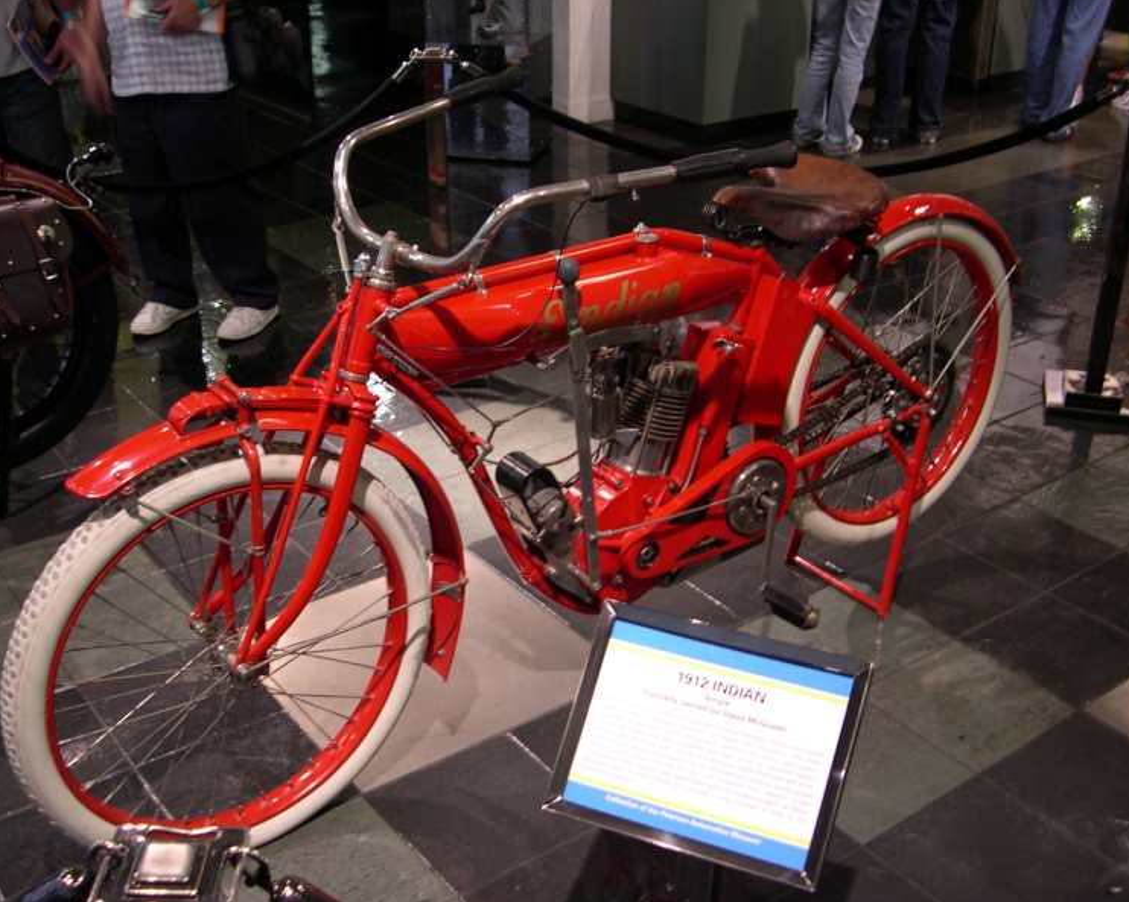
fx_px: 1336
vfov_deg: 37.3
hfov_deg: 45.8
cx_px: 531
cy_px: 450
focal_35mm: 40
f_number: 2.8
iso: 100
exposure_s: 1/4.9
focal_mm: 8
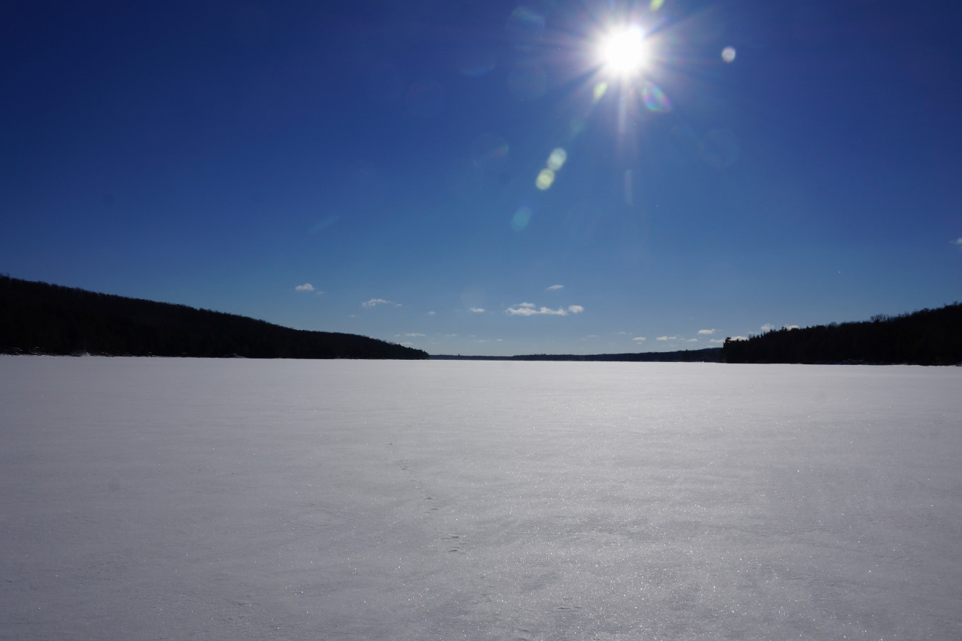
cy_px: 320
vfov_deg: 45.0
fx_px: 775
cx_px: 458
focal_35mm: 29
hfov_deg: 63.6
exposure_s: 1/800
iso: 100
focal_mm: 18
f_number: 13
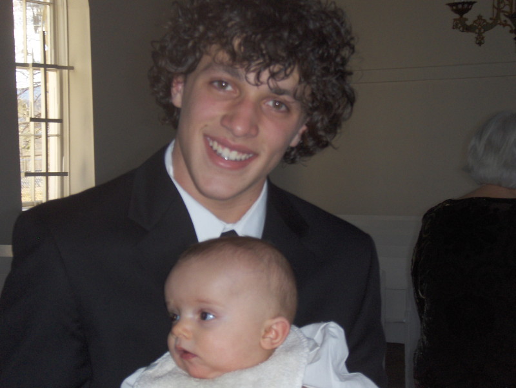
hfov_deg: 23.3
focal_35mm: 84
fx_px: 1254
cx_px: 258
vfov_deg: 17.6
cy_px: 194
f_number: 4
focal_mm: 13.53
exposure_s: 1/90
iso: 100
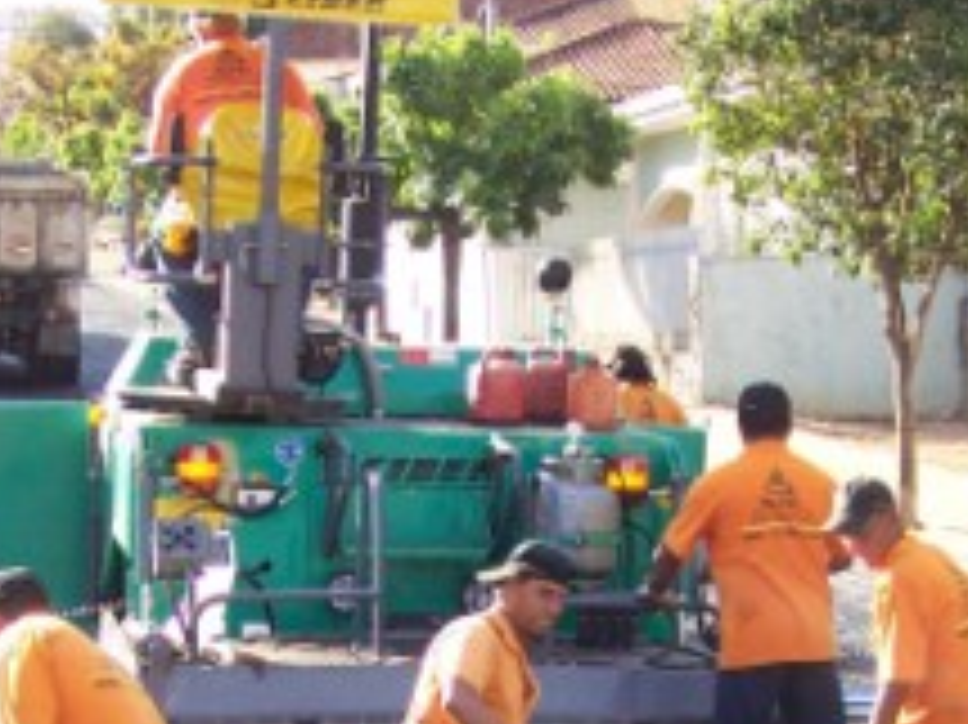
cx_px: 466
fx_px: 3158
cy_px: 868
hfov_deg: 17.4
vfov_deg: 12.8
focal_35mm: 113
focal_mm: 6.3
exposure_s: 1/160
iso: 80
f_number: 2.8
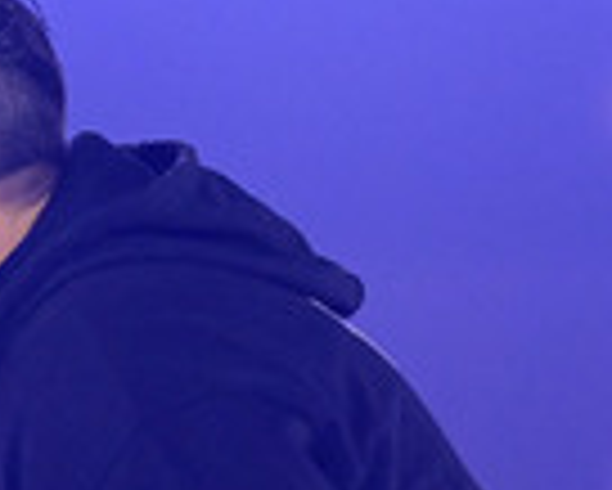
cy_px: 418
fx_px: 20265
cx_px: -389
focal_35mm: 1118
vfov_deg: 1.4
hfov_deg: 1.7
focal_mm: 360
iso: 10000
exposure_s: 1/320
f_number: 5.6
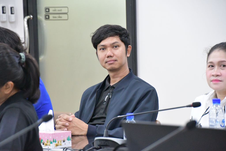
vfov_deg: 6.5
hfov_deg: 9.8
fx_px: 1318
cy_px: 76
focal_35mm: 210
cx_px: 113
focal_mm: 140
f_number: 6
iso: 12800
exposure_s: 1/125
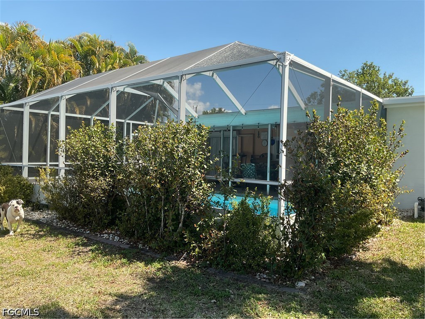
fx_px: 356
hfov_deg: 61.7
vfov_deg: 48.2
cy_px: 160
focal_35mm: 29
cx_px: 212
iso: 16
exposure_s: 1/883
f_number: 1.8
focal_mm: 3
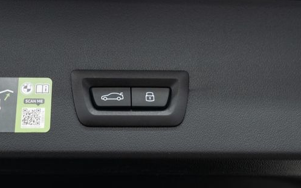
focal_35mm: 55
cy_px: 90
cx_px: 132
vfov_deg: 23.5
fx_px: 451
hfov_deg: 36.8
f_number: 3.2
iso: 400
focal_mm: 28
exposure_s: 1/40
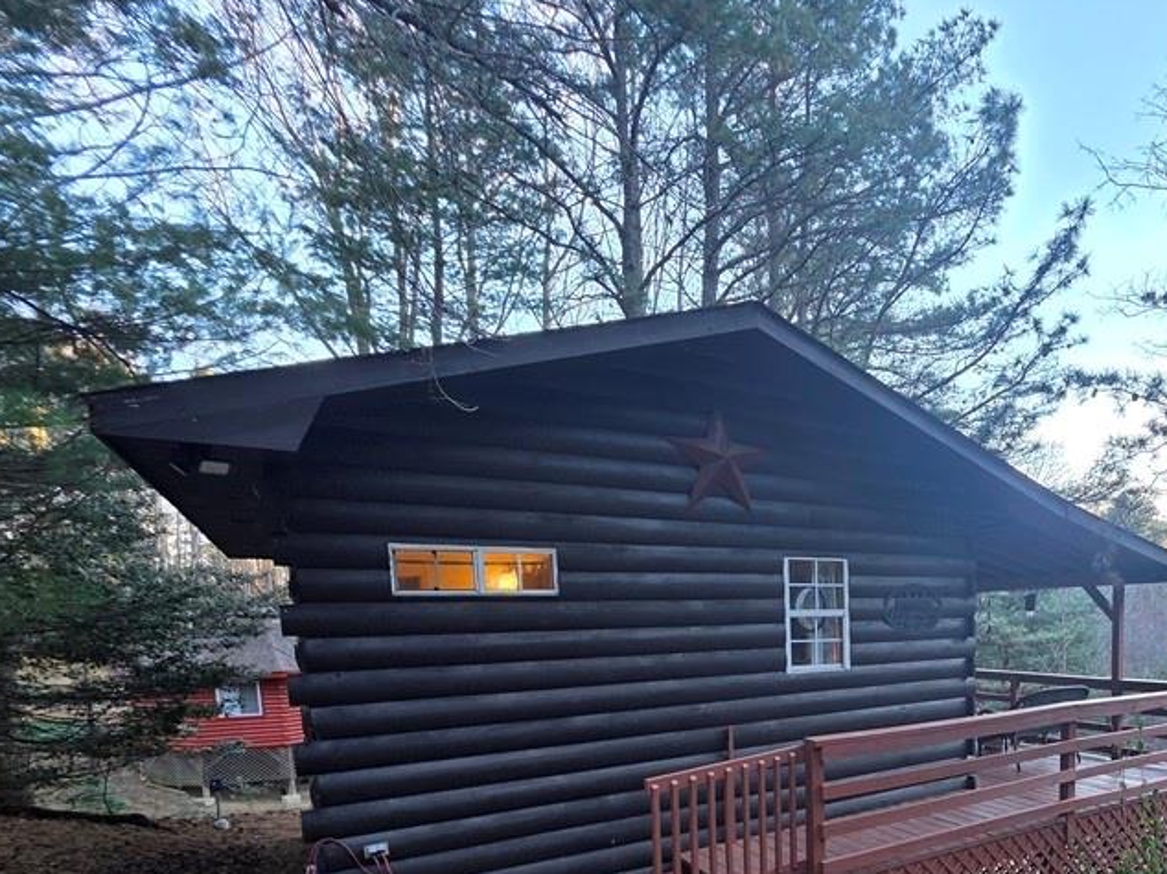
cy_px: 701
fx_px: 708
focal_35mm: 21
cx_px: 861
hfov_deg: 73.9
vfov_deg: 58.5
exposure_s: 1/120
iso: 80
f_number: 1.9
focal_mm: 2.2
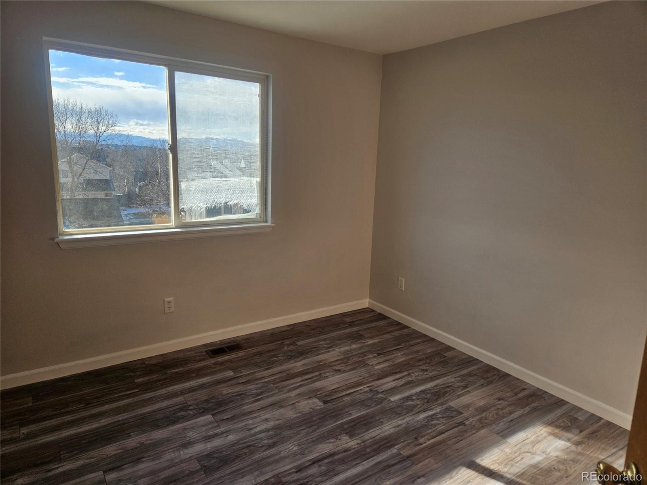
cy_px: 242
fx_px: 430
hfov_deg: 73.9
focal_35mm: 23
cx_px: 324
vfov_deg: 58.9
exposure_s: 1/598
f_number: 1.8
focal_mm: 5.4
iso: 25
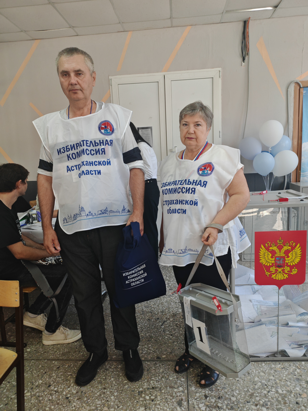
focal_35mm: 25
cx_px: 154
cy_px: 206
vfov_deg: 69.4
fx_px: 297
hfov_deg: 54.9
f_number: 1.9
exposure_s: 1/100
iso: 125
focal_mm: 5.3
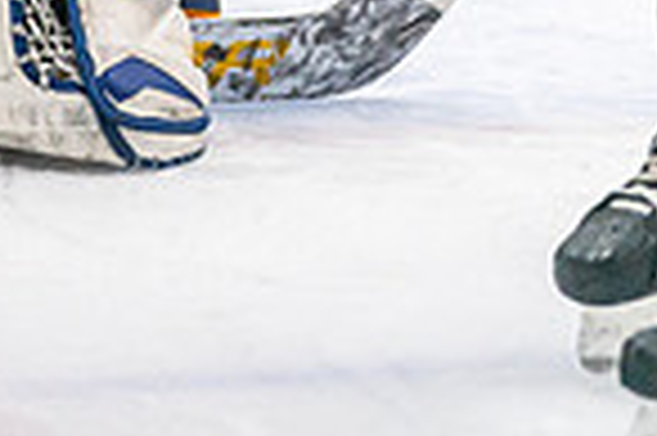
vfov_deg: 2.5
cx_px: -126
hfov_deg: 3.7
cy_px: -416
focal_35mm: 550
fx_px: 10026
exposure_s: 1/1250
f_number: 2.8
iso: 3200
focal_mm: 138
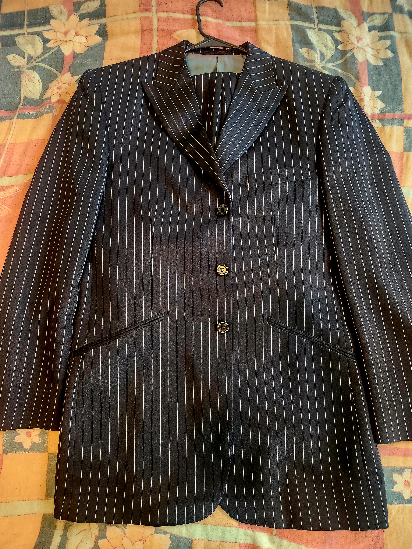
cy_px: 274
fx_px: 365
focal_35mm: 23
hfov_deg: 58.9
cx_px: 206
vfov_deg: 73.9
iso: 800
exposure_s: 1/24
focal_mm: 5.4
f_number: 1.8
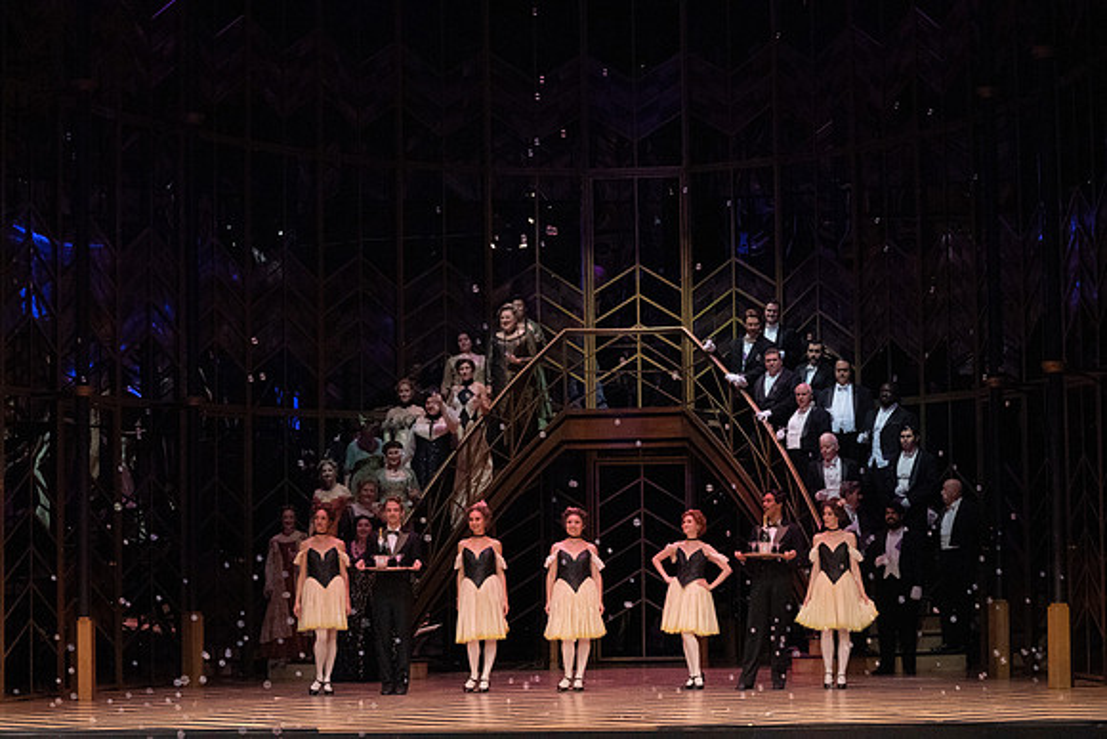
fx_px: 2768
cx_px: 554
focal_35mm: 90
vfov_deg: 15.2
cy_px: 370
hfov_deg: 22.6
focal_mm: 90
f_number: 16
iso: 12800
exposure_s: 1/400
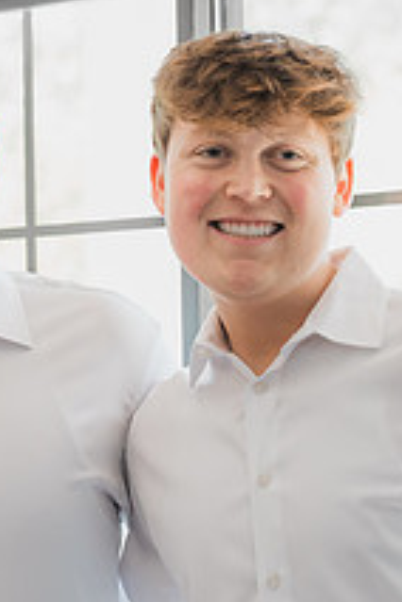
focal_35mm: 136
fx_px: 2278
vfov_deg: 15.1
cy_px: 298
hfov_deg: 10.0
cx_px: -57
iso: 800
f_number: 2.5
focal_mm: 50
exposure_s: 1/125
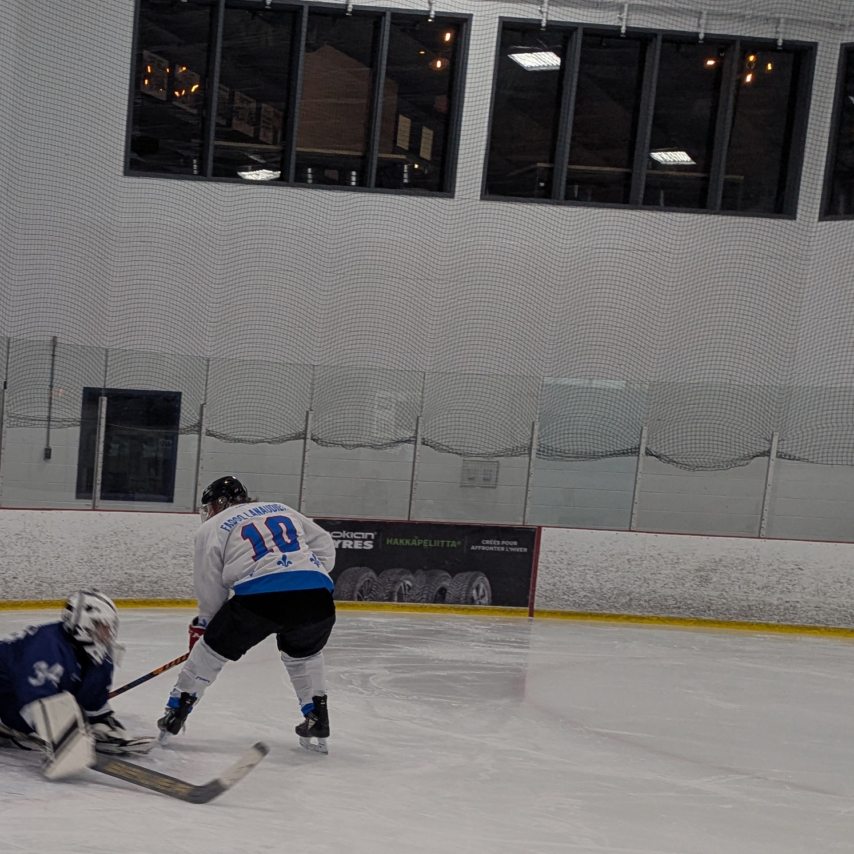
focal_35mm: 58
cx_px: -77
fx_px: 1619
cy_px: 685
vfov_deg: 28.9
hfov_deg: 27.2
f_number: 1.85
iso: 54
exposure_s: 1/120
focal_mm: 6.81
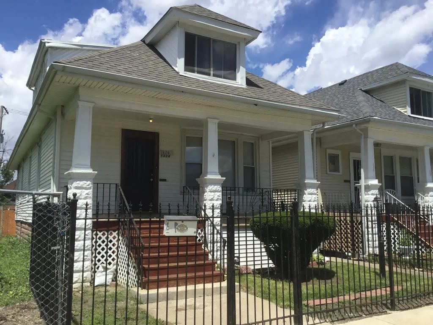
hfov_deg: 58.4
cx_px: 216
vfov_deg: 45.4
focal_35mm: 31
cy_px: 162
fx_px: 388
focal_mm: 3.3
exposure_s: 1/1773
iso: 25
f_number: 2.4
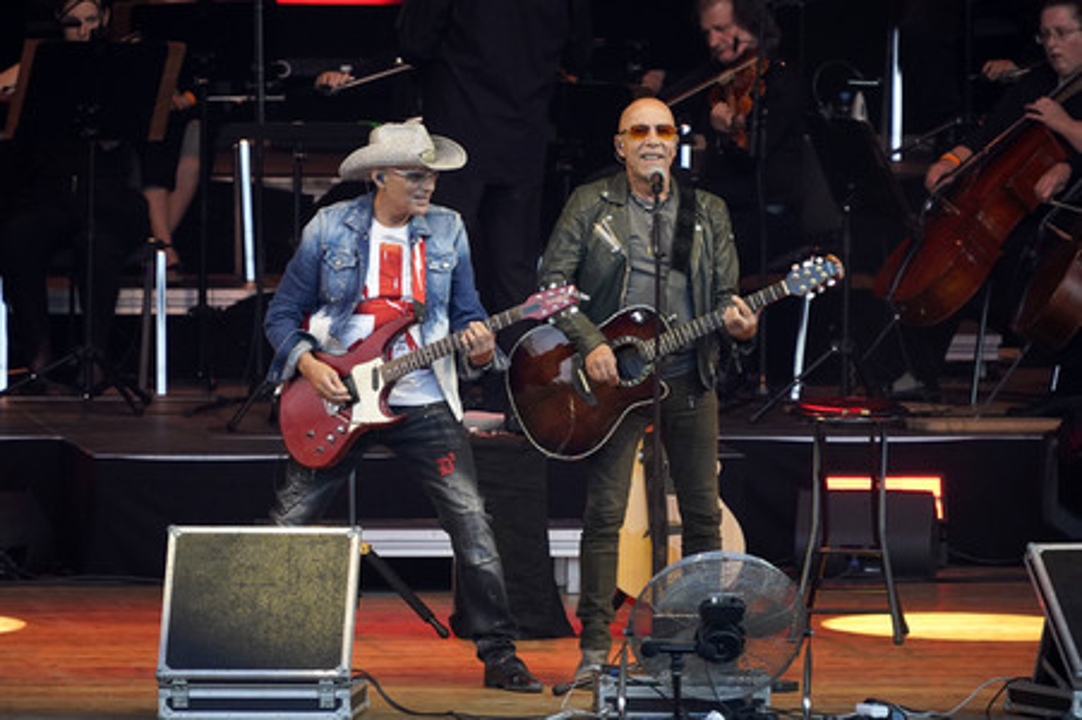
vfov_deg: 2.3
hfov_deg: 3.4
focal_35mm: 600
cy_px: 360
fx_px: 18020
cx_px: 541
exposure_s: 1/500
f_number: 6.3
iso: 2500
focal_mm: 600
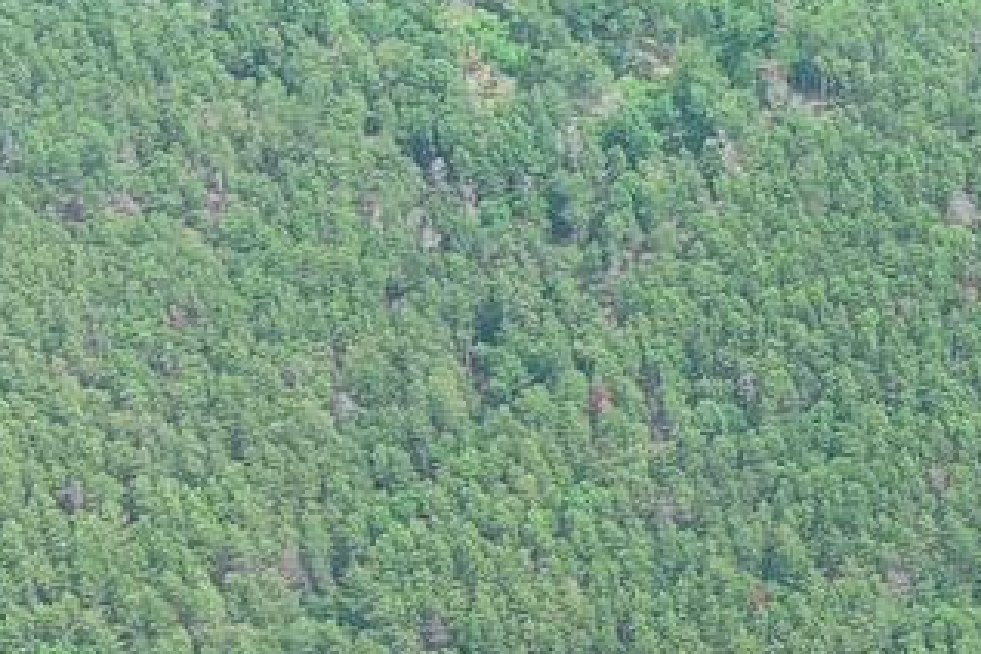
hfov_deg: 10.4
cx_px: 1712
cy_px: 1347
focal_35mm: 187
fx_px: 5095
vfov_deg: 7.1
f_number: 2.8
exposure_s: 1/353
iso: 100
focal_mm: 10.57
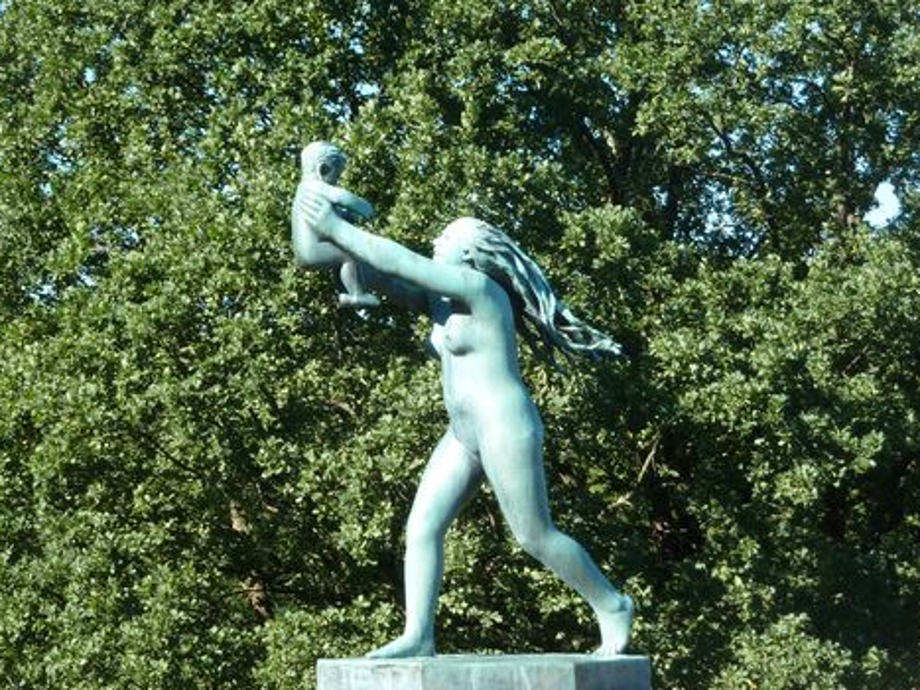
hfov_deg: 17.7
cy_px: 395
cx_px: 439
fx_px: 2949
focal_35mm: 111
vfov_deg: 13.3
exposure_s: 1/160
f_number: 4.3
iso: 80
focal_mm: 15.8
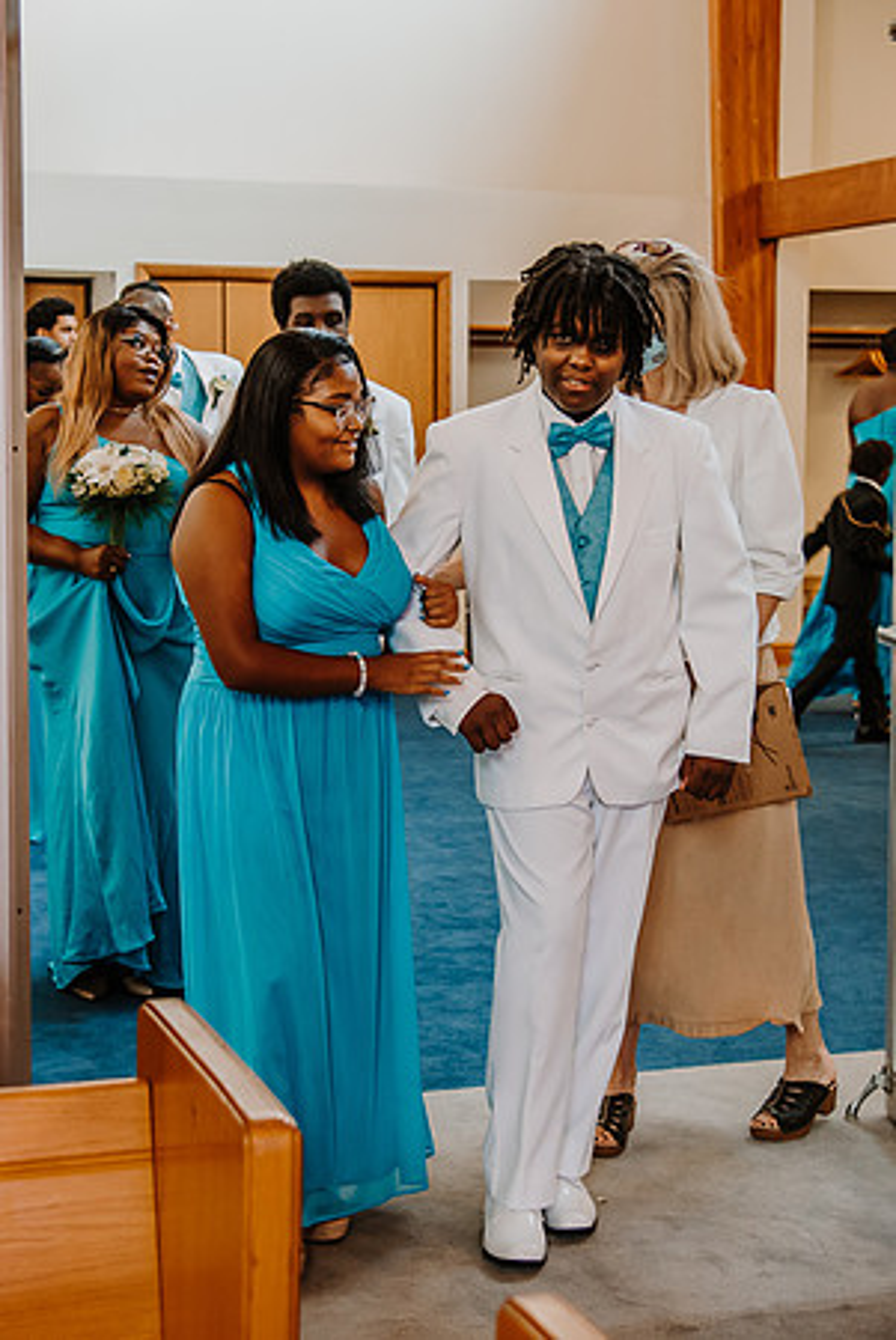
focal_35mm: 63
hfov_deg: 21.5
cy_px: 603
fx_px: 2359
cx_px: 452
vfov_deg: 31.7
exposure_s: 1/60
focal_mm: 38
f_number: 4
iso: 900
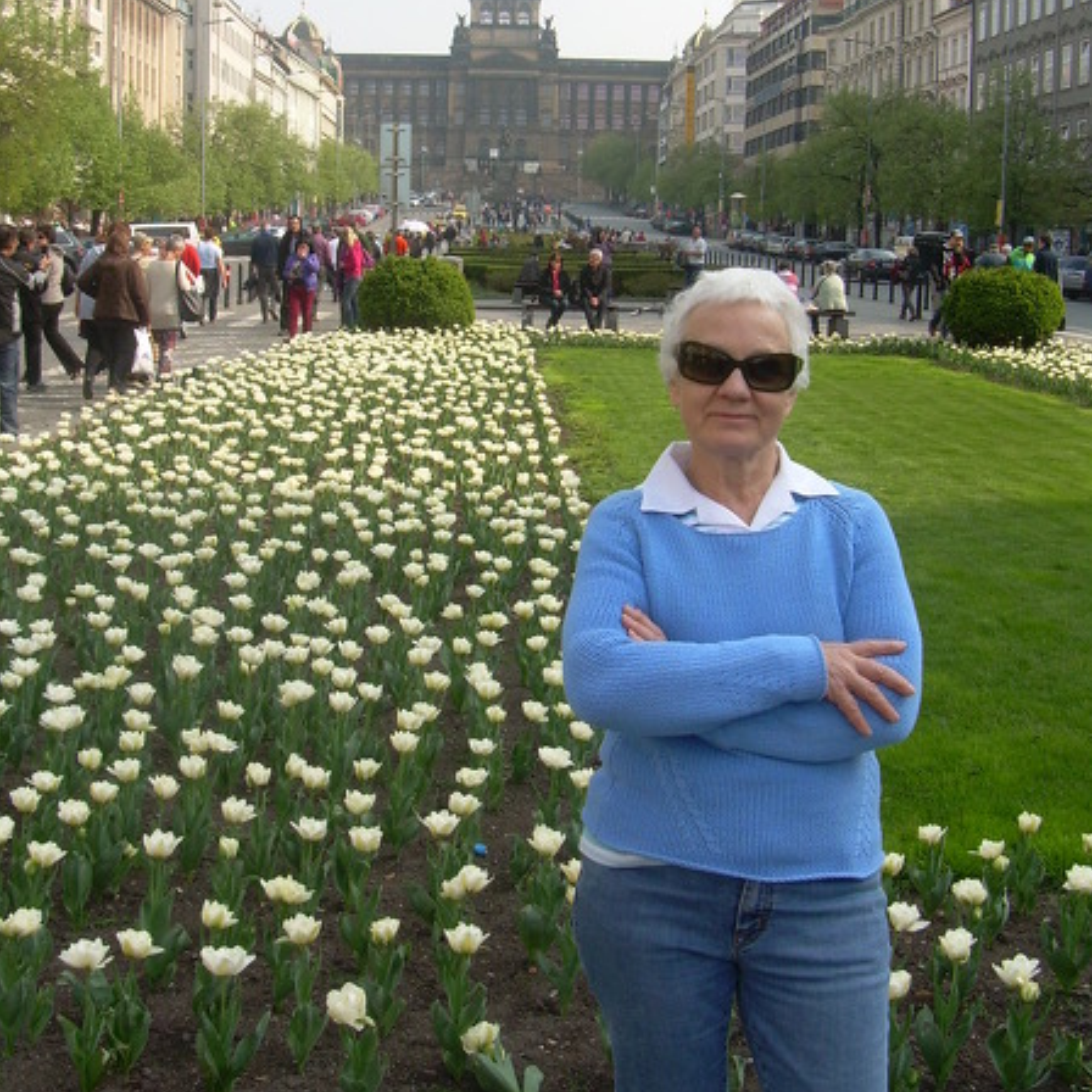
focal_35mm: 45
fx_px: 1606
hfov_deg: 37.6
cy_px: 466
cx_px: 546
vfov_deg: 37.5
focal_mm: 6.3
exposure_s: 1/250
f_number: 4.6
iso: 50
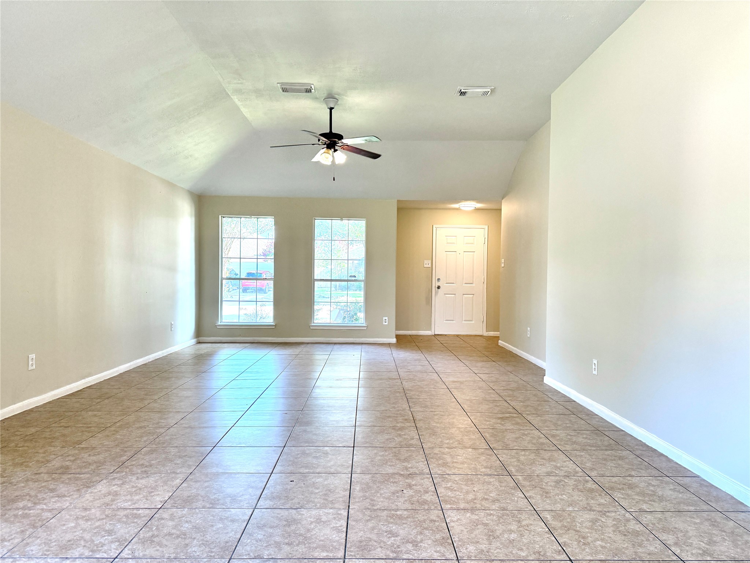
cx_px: 375
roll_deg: -0.6
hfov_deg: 71.6
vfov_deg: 56.8
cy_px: 282
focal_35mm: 24
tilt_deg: -1.3
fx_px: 520
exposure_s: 1/232
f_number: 1.78
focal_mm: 6.76
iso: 200
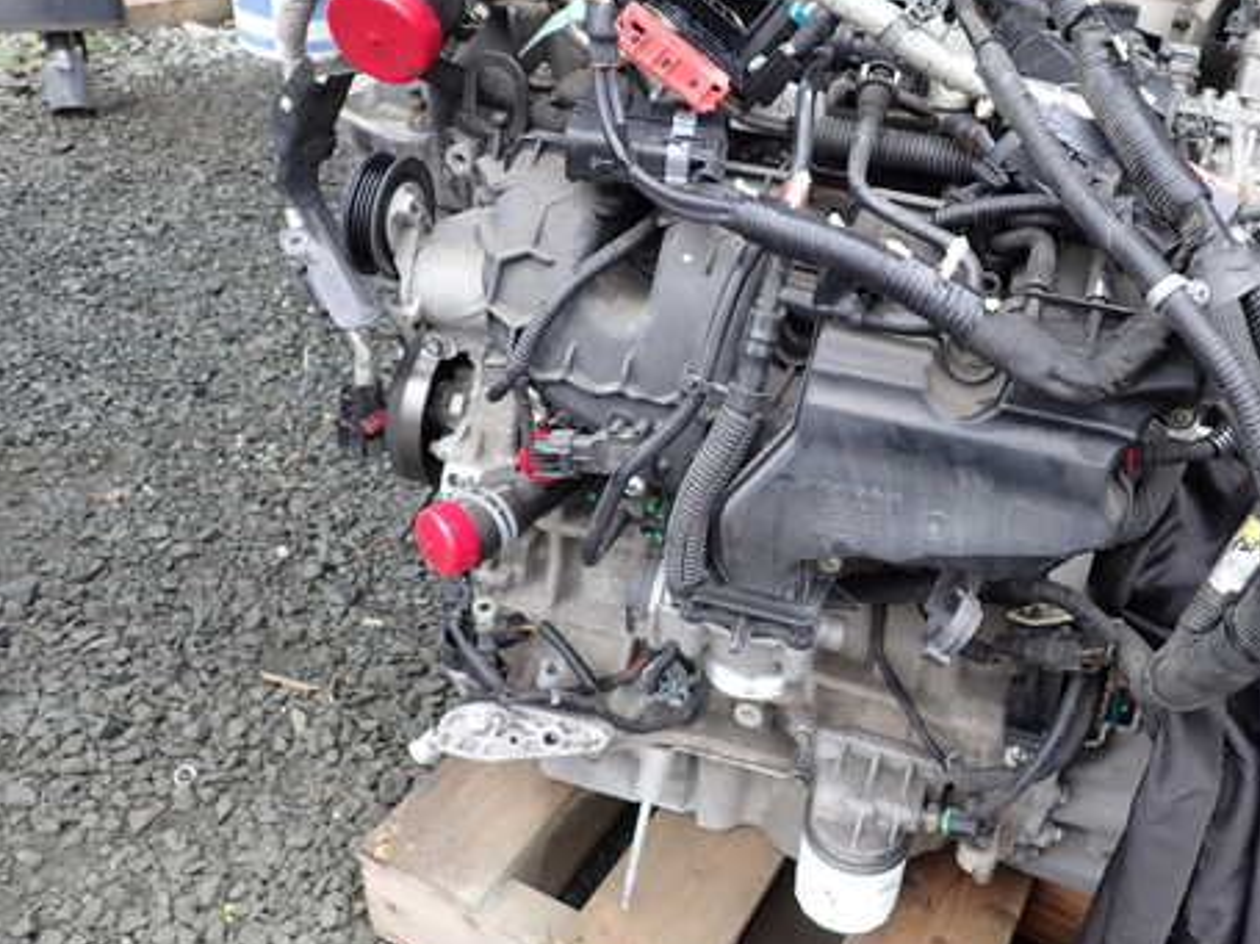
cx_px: 784
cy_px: 451
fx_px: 1201
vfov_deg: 42.9
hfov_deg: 54.8
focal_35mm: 33
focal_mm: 4.5
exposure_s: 1/200
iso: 100
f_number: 2.8
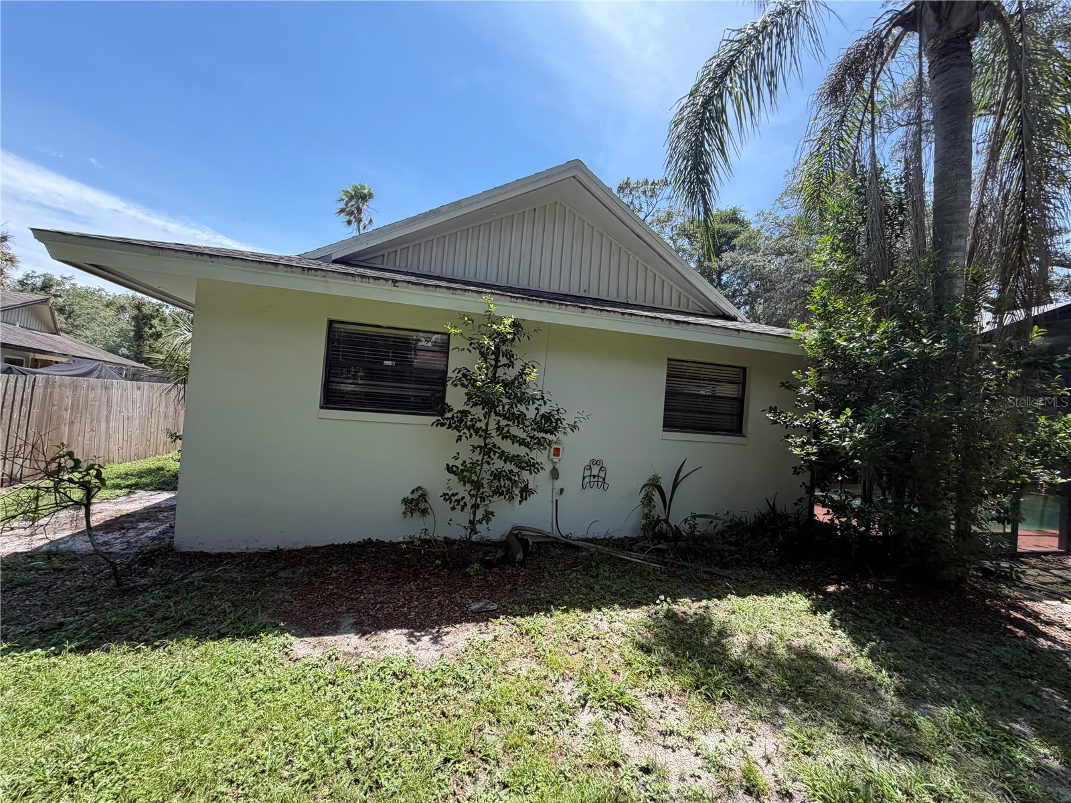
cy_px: 402
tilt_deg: +9.9
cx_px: 536
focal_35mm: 14
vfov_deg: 85.7
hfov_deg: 102.1
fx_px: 433
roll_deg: -4.9
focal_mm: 2.22
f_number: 2.2
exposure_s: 1/502
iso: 40
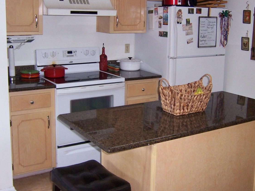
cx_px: 121
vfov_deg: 31.4
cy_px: 69
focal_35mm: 46
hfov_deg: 41.2
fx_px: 339
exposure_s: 1/60
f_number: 2.8
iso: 140
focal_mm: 5.5
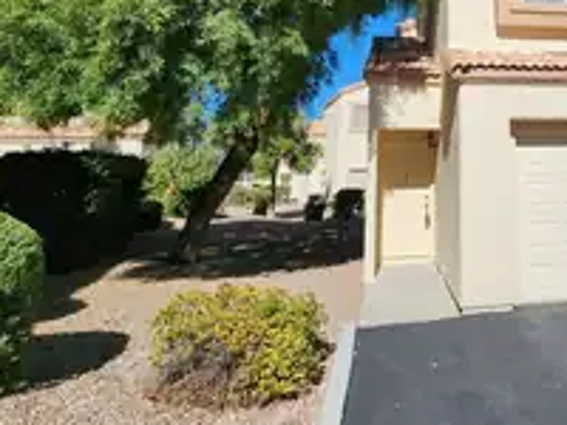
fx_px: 426
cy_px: 54
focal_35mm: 26
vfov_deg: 48.3
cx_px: 485
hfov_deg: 59.6
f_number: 2.2
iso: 50
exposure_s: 1/3903
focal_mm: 2.2
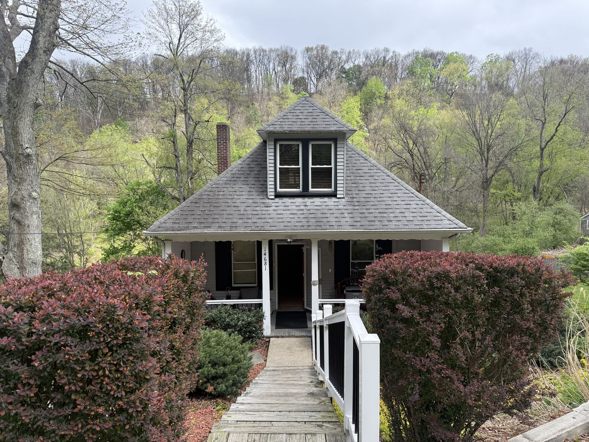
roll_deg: +0.2
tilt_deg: -4.9
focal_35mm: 24
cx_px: 294
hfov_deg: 71.6
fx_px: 408
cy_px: 221
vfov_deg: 56.8
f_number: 1.78
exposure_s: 1/1553
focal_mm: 6.76
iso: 100
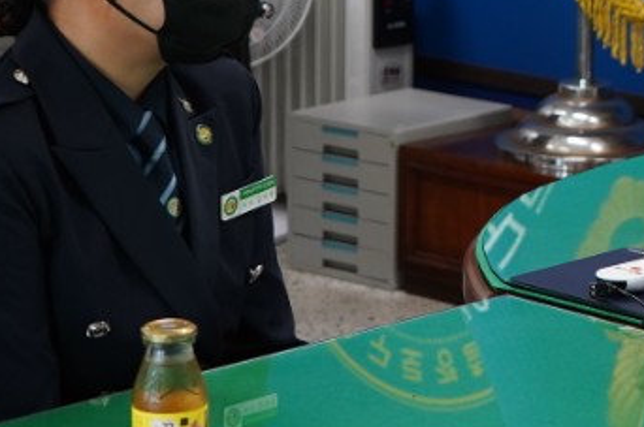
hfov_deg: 13.5
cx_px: 849
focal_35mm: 146
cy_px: 55
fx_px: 2608
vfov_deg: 9.3
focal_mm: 39
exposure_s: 1/161
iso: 1000
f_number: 4
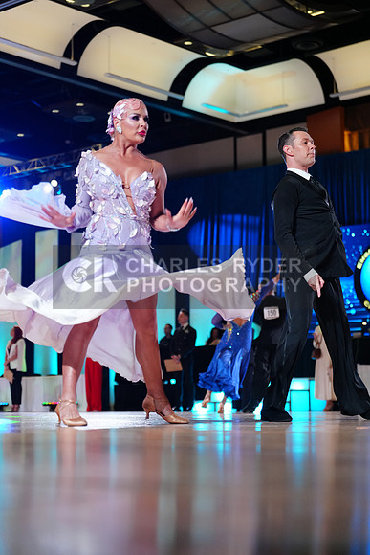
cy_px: 278
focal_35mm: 70
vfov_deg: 28.8
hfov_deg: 19.5
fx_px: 1078
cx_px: 185
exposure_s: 1/400
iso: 2000
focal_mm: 70
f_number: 2.8
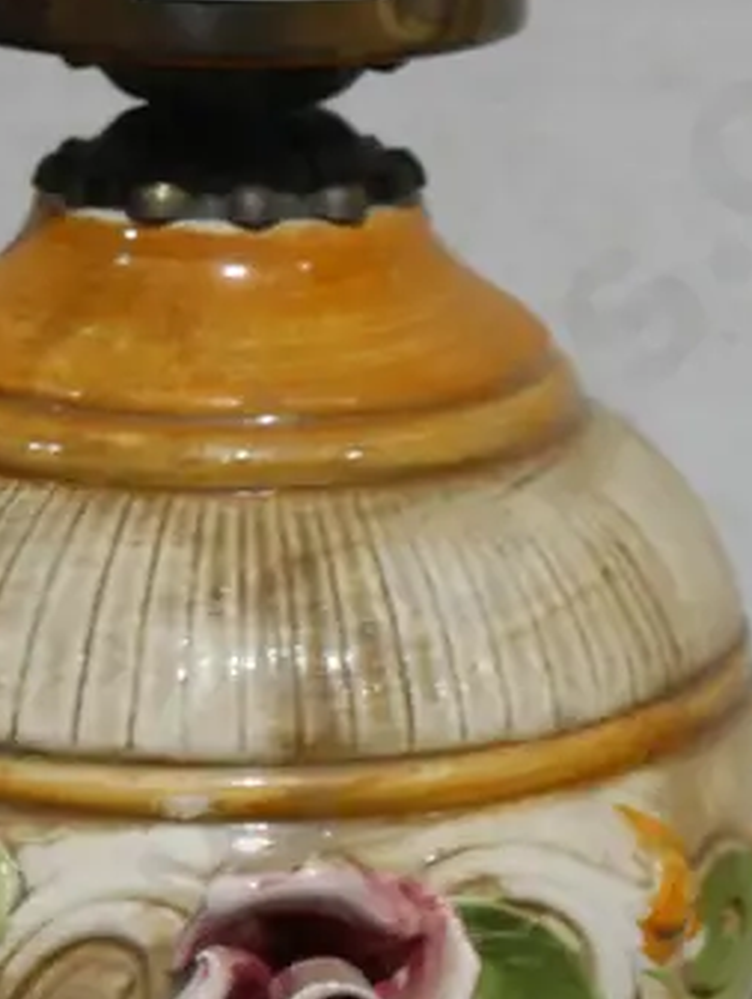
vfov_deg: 13.9
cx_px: 186
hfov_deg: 10.6
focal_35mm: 140
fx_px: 4045
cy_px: 907
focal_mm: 23
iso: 500
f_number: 5.1
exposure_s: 1/60
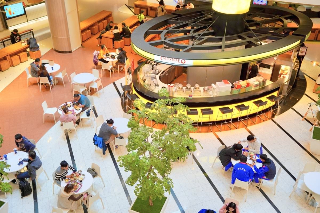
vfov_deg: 35.9
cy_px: 106
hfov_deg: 51.8
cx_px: 160
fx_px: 330
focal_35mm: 37
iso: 1000
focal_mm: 37.1
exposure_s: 1/160
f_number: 4
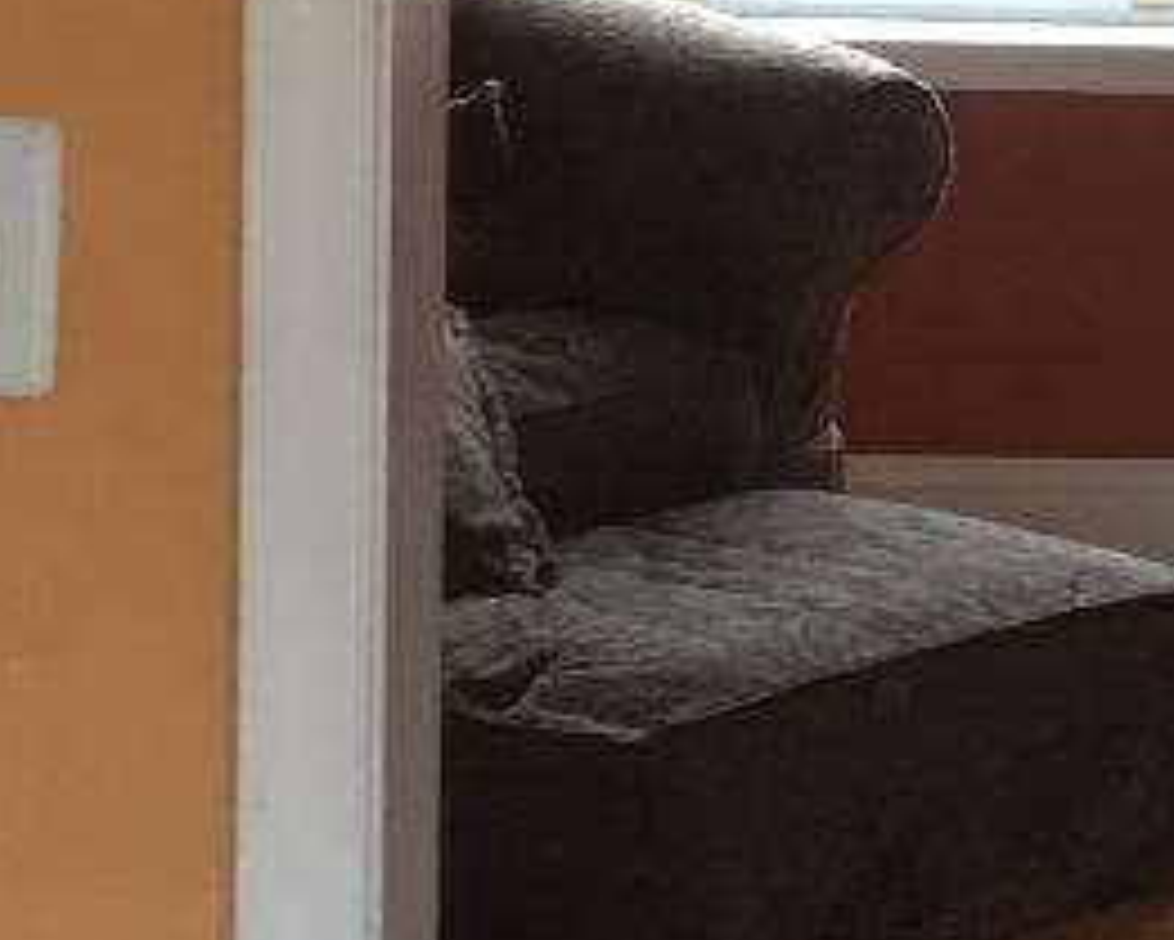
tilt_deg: -4.7
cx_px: 1858
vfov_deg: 9.8
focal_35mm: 156
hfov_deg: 11.7
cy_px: -85
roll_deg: -1.9
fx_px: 5422
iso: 125
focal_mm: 4.15
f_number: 2.2
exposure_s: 1/30
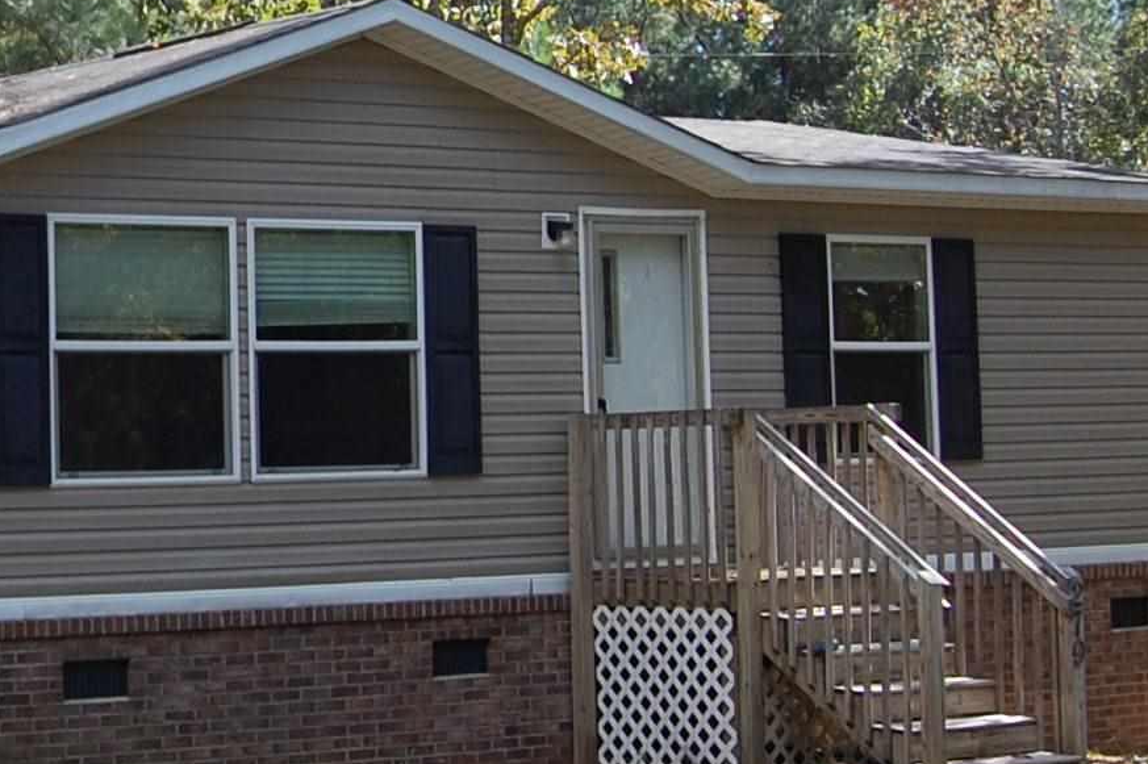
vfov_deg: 14.6
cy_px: 158
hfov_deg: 20.5
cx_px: -216
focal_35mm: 93
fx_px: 2964
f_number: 6.3
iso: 200
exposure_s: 1/160
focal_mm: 18
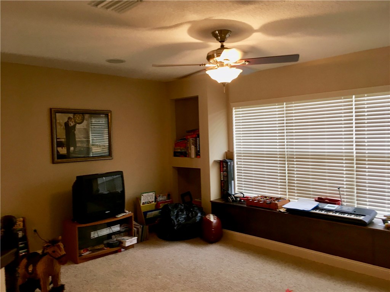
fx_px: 327
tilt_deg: -4.6
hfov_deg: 61.7
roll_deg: +2.0
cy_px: 146
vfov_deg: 48.2
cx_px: 195
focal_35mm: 29
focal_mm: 4.15
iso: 50
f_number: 2.2
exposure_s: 1/30
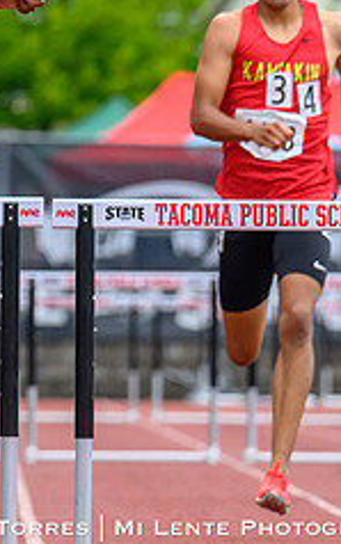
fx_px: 13485
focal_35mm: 908
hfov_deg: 1.4
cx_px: -199
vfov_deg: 2.3
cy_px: 210
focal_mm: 200
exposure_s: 1/1600
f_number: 4.5
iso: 720
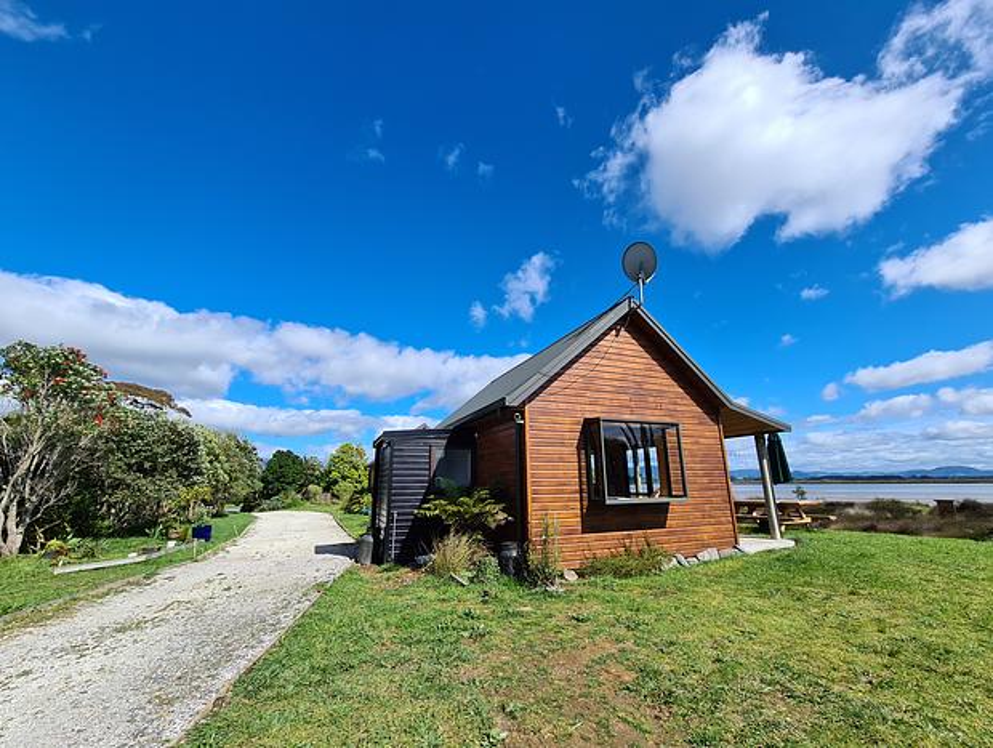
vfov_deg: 90.1
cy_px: 374
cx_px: 496
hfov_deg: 106.1
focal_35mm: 13
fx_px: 373
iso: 50
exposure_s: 1/1788
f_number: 2.2
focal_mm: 2.2
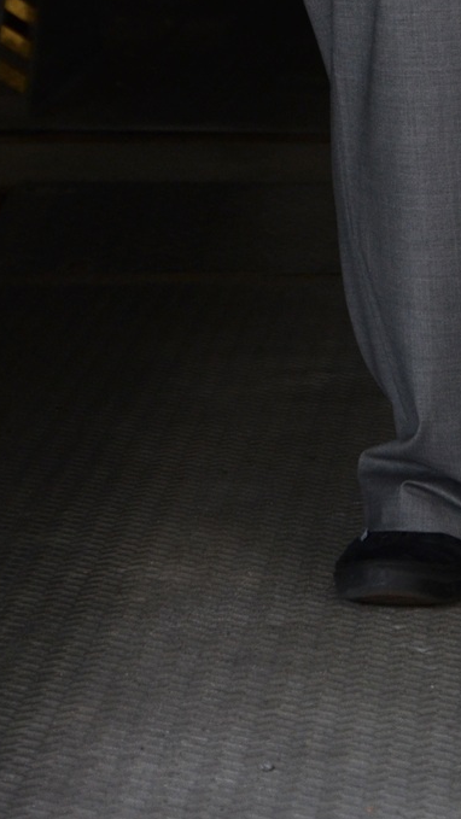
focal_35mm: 244
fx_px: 5302
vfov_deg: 8.8
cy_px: -39
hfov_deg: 5.0
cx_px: 552
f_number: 5.6
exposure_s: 1/125
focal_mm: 70
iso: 1000
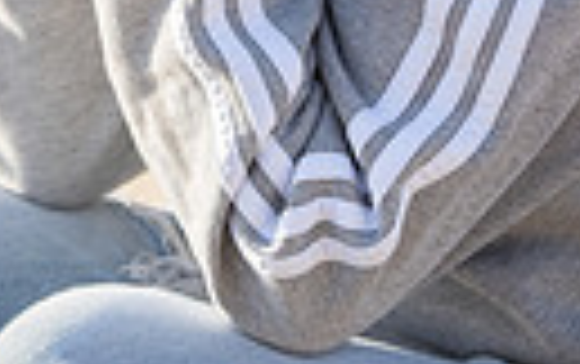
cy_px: -382
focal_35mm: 199
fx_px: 3150
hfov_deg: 10.5
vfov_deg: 6.4
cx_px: 283
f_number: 3.2
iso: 64
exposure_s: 1/250
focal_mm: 56
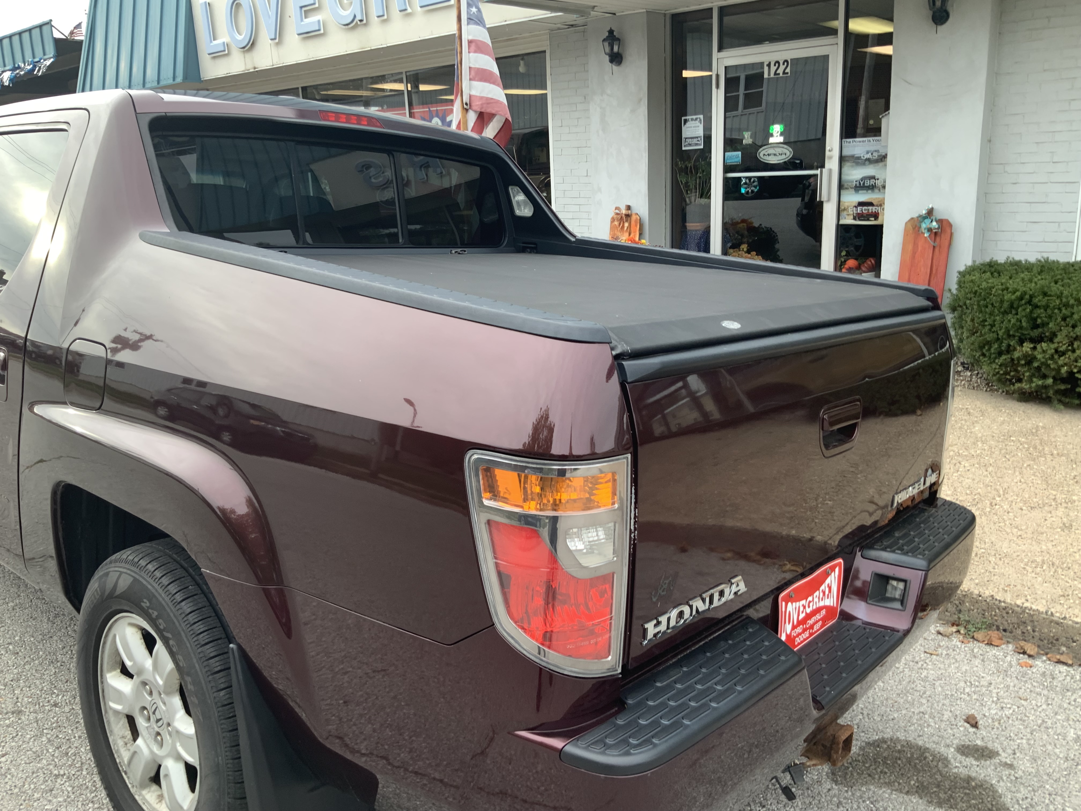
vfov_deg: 48.2
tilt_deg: -14.1
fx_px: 906
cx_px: 540
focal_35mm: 29
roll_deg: +3.2
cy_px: 406
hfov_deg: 61.7
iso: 25
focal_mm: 3
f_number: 1.8
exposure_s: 1/120
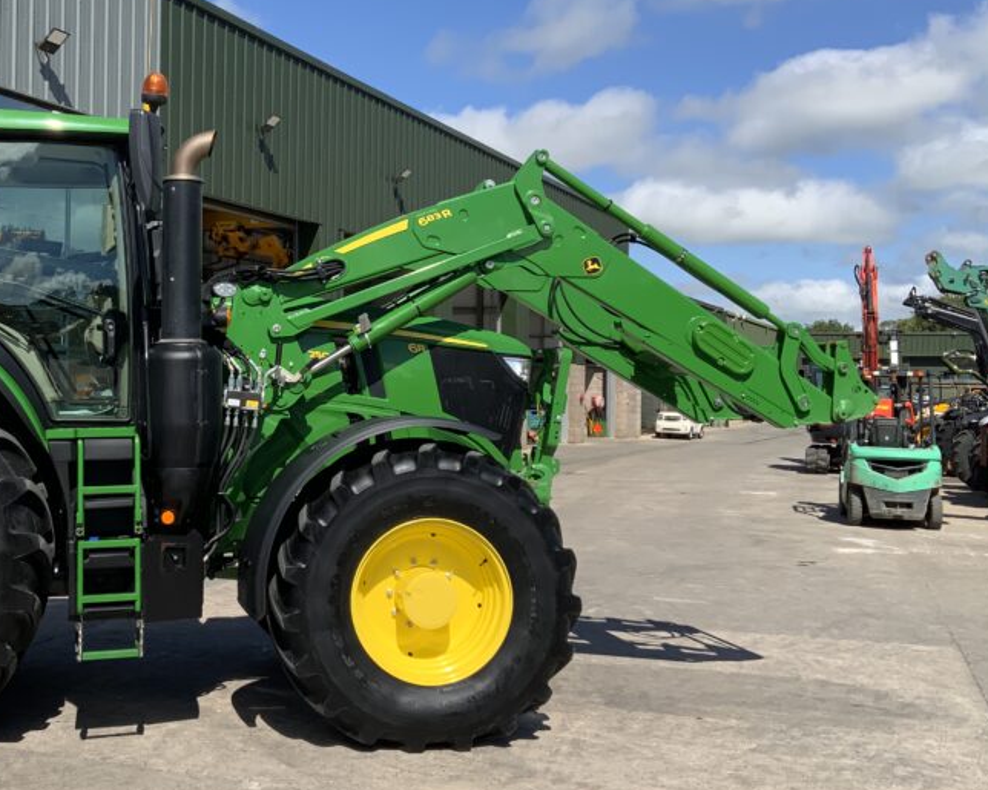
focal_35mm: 45
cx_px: 273
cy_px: 345
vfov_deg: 33.4
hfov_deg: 40.2
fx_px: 1316
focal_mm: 3
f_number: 1.8
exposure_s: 1/1912
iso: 16
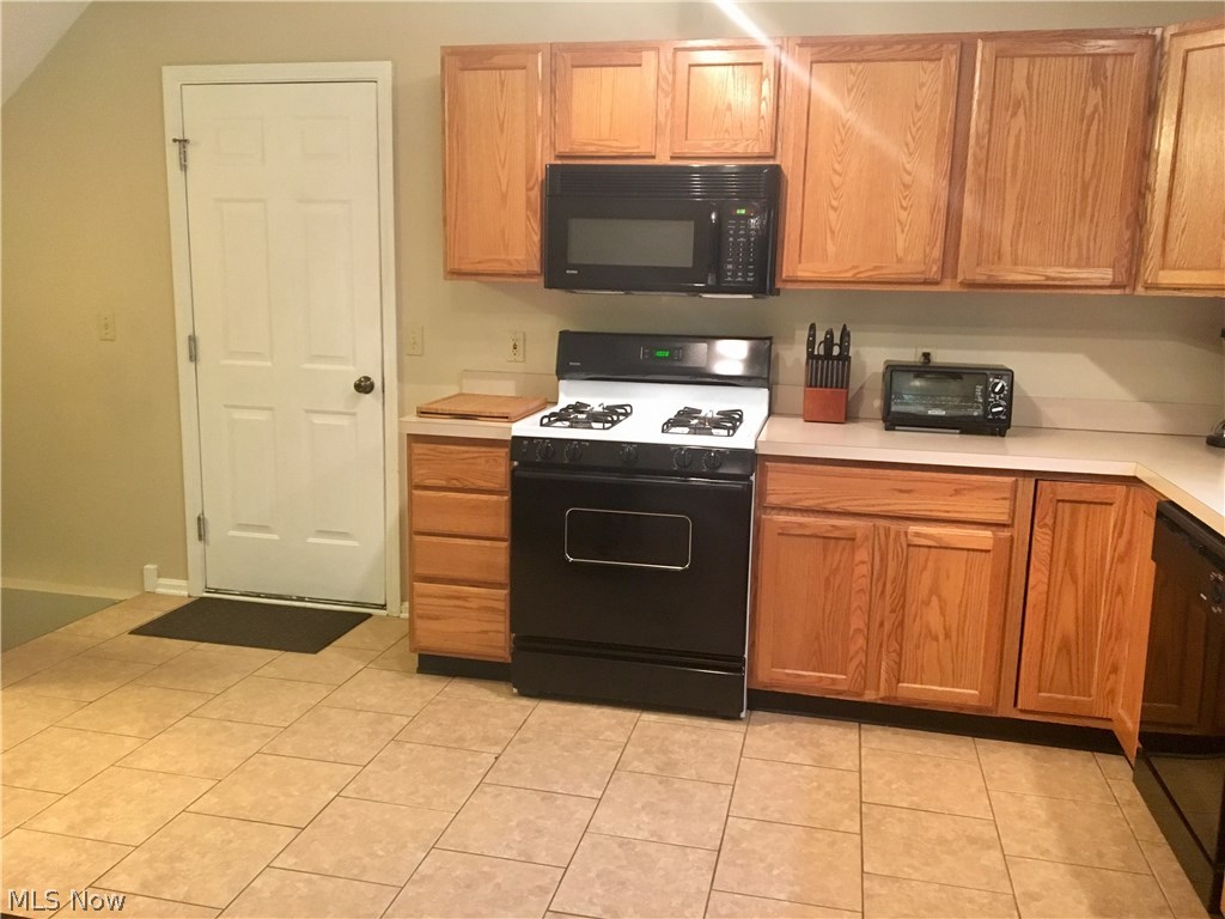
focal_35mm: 29
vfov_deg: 48.2
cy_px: 460
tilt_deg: -8.8
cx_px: 612
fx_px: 1026
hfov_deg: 61.7
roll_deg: -0.1
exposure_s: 1/20
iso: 200
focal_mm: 4.15
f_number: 2.2
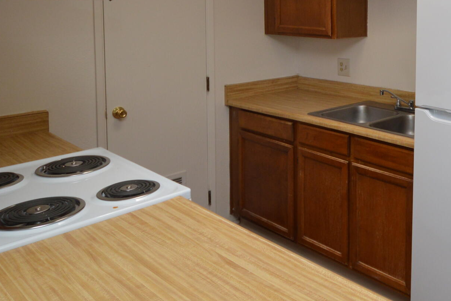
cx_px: 403
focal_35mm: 37
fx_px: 463
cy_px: 27
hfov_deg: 46.9
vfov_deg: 33.9
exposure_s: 1/80
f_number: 4.5
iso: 400
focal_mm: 10
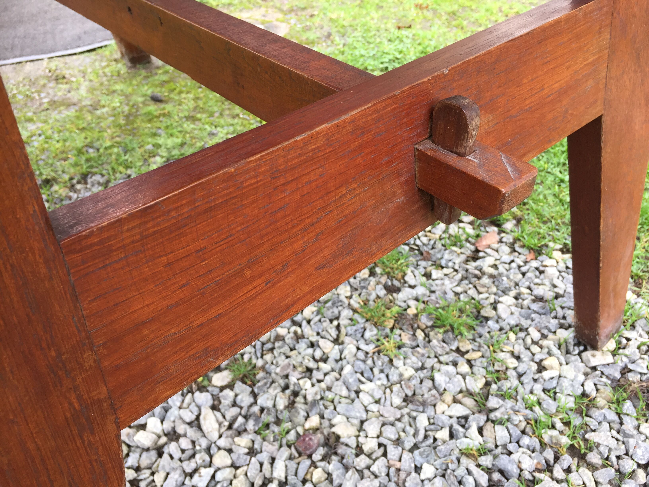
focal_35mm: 29
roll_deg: -0.7
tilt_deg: -40.9
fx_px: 544
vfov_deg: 48.2
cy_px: 244
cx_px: 324
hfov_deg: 61.7
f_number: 2.2
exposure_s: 1/50
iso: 40
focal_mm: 4.15
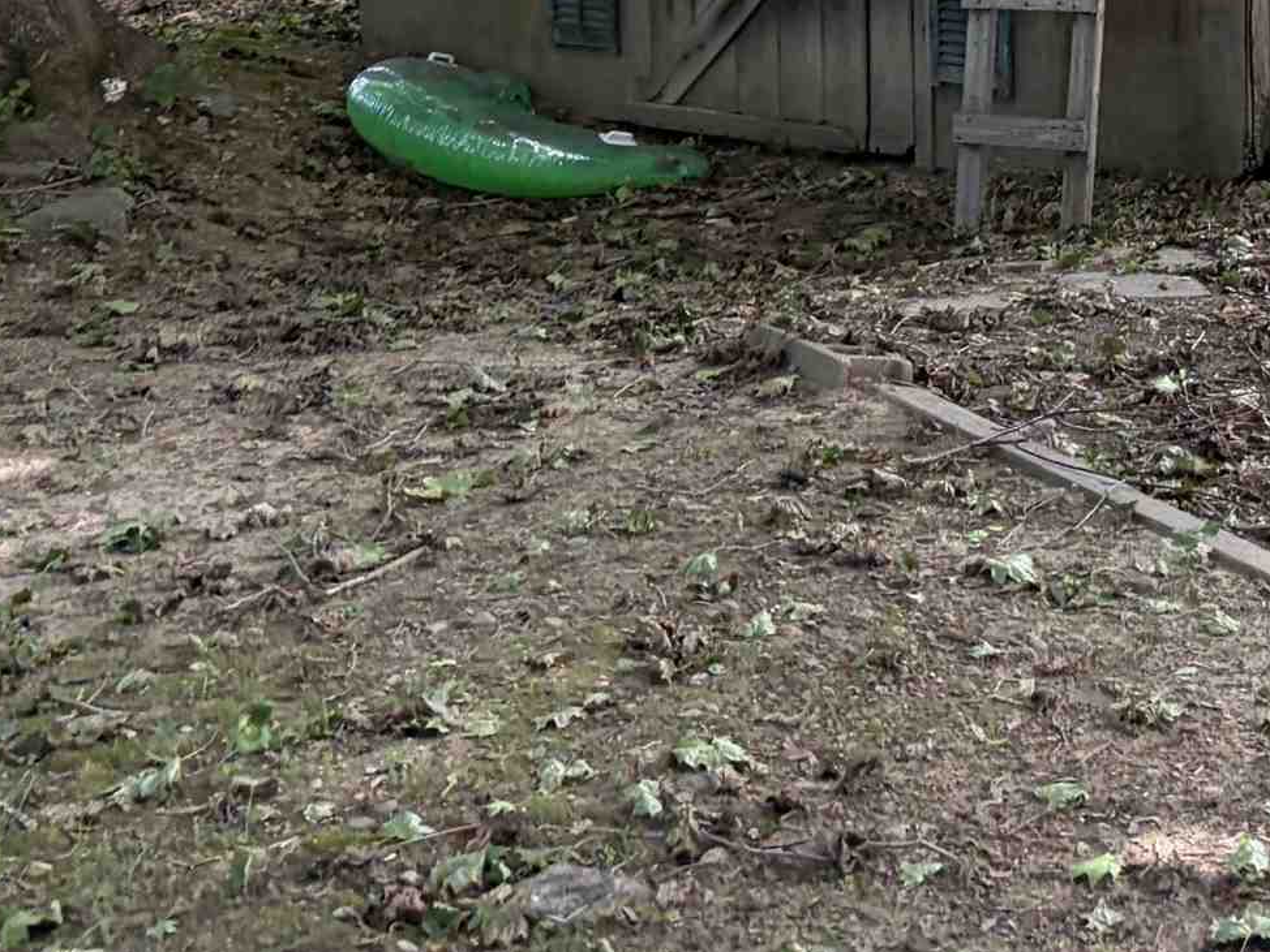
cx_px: 1177
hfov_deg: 23.1
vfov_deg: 16.6
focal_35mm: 82
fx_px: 3009
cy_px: -427
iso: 80
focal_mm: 5.96
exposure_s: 1/121
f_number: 1.6
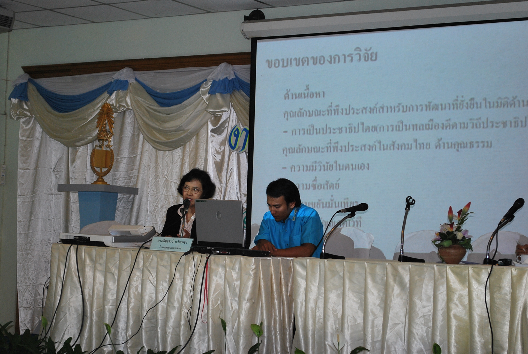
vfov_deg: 16.6
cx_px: 264
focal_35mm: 82
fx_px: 1211
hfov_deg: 24.6
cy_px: 177
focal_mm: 55
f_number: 5.6
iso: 400
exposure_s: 1/30
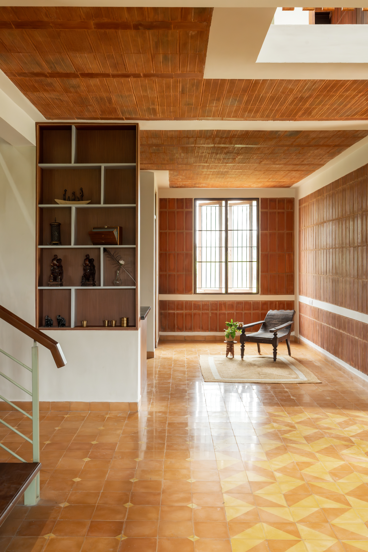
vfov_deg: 54.4
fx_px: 537
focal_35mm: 35
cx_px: 184
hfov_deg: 37.9
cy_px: 276
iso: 2000
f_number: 10
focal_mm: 35
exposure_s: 1/15
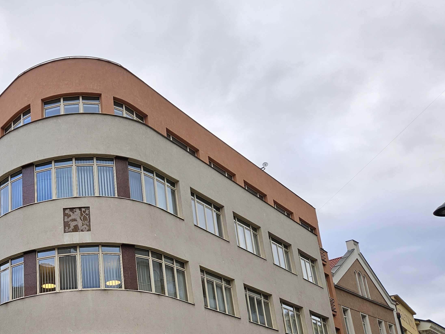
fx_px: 540
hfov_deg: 41.5
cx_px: 52
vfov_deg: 33.0
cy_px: 287
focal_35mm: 42
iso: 25
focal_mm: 5.4
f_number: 1.8
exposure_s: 1/264
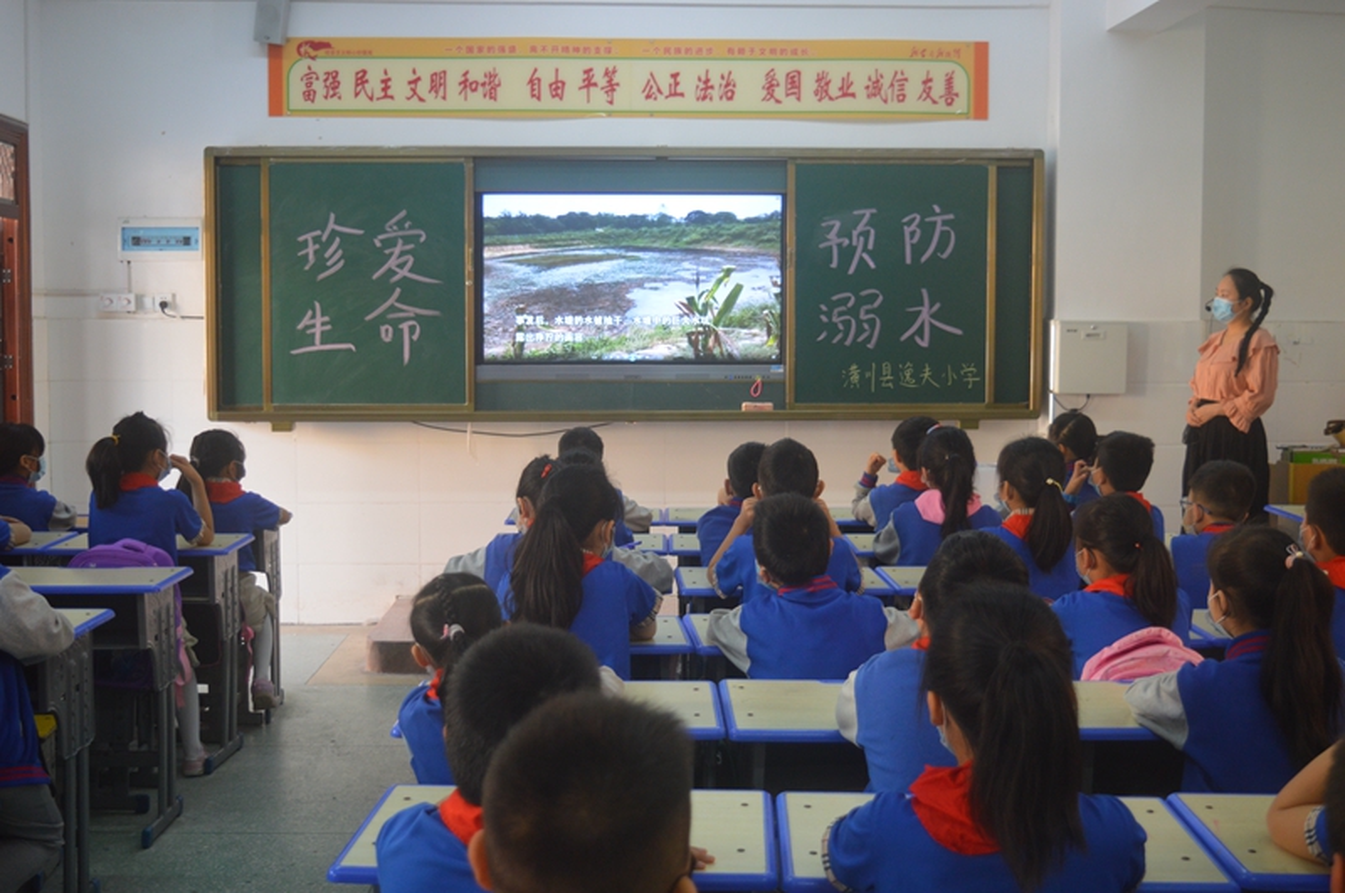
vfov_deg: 30.8
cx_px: 672
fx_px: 1623
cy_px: 446
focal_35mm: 44
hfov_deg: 45.0
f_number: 4.2
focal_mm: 29
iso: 720
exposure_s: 1/60
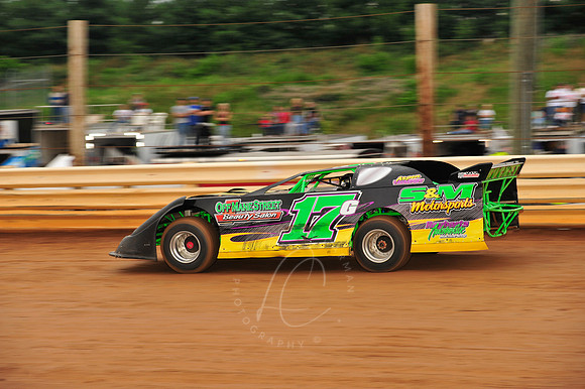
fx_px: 2192
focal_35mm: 135
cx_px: 292
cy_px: 194
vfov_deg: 10.1
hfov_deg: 15.2
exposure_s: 1/320
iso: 640
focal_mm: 135
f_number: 7.1
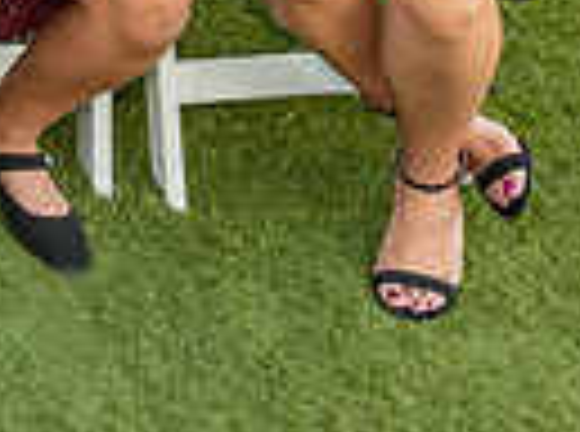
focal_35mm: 110
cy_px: -326
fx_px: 1838
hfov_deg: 15.2
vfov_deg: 12.3
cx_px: -496
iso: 500
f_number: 6.3
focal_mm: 24
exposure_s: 1/200
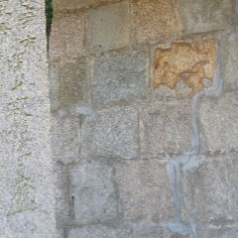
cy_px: -41
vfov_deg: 19.3
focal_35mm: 85
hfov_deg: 20.0
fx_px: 661
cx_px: 24
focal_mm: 6
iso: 100
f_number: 2.9
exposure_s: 1/80
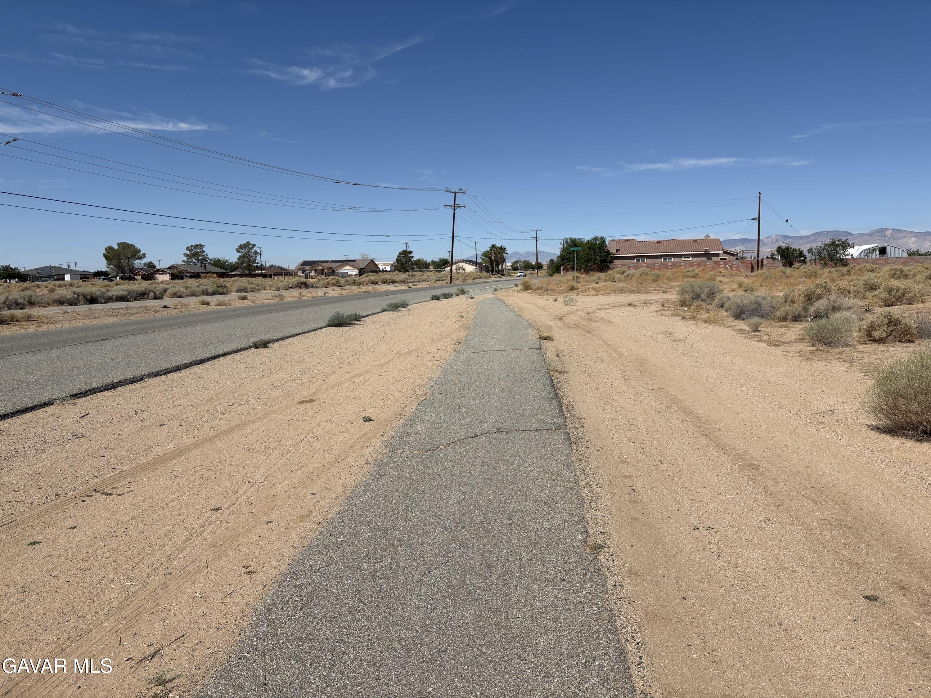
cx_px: 466
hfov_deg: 67.3
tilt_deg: -5.8
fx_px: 699
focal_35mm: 26
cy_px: 349
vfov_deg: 53.1
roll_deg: +1.1
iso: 50
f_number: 1.6
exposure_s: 1/6993
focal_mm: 5.96
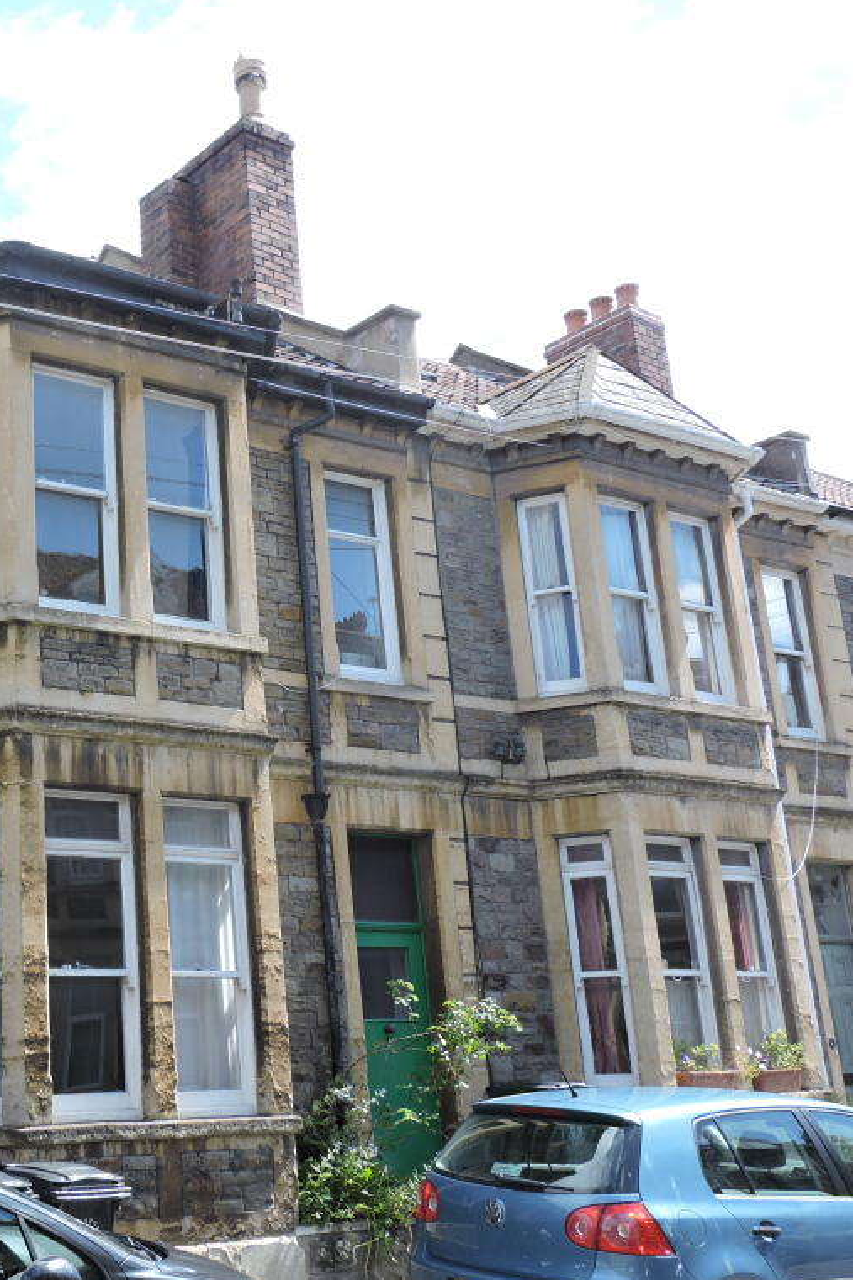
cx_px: 22
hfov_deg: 29.9
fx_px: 1493
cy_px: 639
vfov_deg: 46.4
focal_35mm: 42
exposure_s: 1/320
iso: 100
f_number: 3.1
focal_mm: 5.4
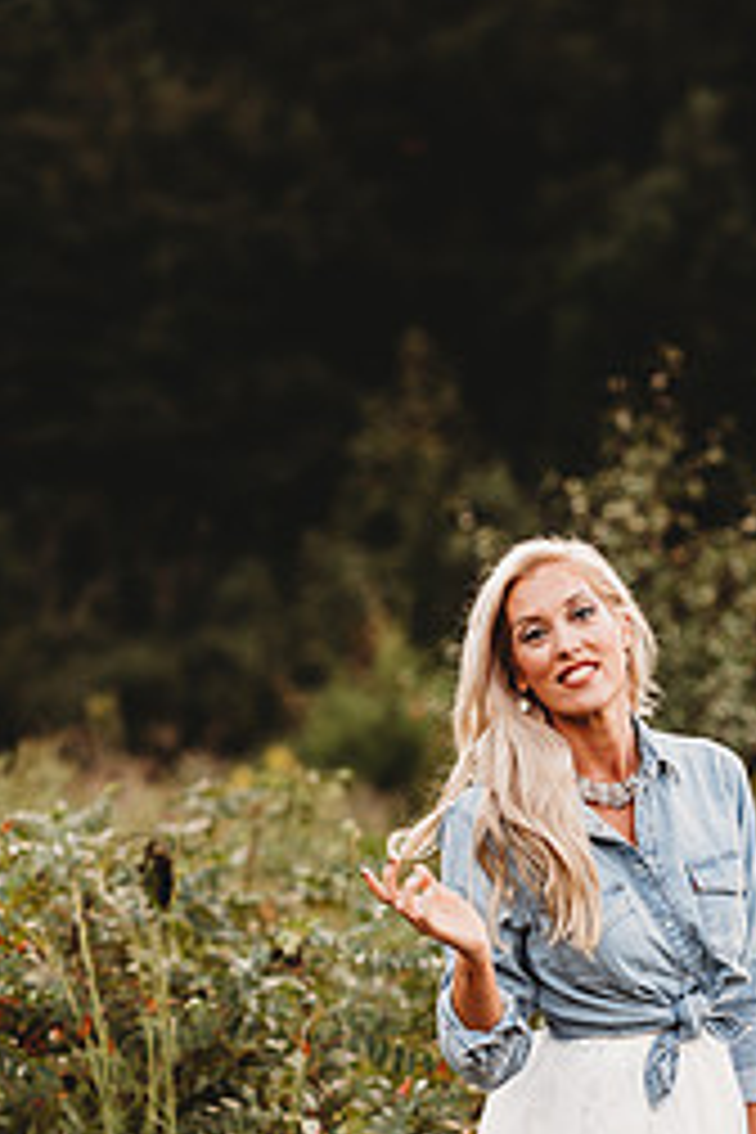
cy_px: 1004
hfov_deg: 9.0
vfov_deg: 13.4
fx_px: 4788
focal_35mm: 152
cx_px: 562
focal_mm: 85
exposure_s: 1/200
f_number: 2.2
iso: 125
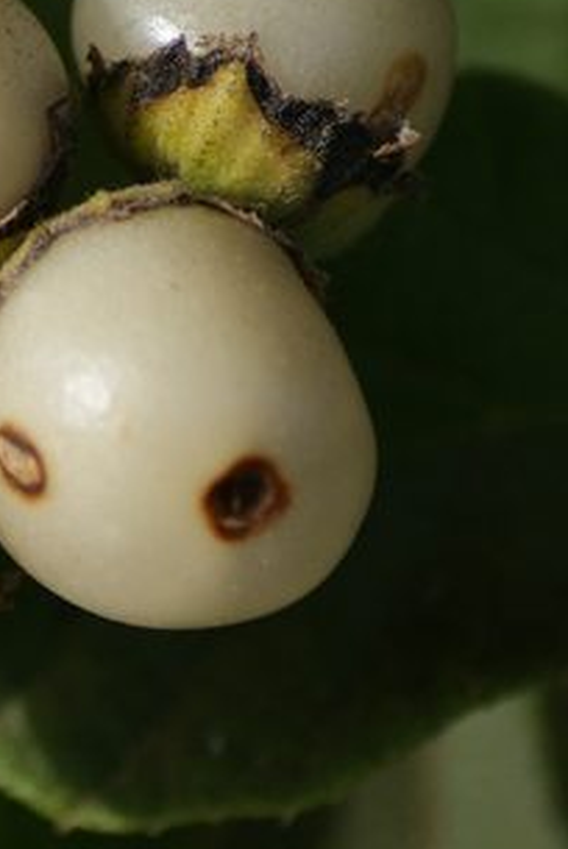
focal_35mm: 883
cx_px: -181
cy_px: 523
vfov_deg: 2.3
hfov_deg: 1.6
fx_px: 20849
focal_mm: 200
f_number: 5.6
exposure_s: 1/320
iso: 100
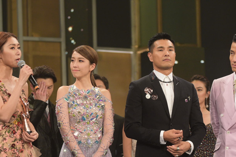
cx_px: 112
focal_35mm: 237
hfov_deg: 8.7
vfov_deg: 5.8
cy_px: 152
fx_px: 1554
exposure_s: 1/200
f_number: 4
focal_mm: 120
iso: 800
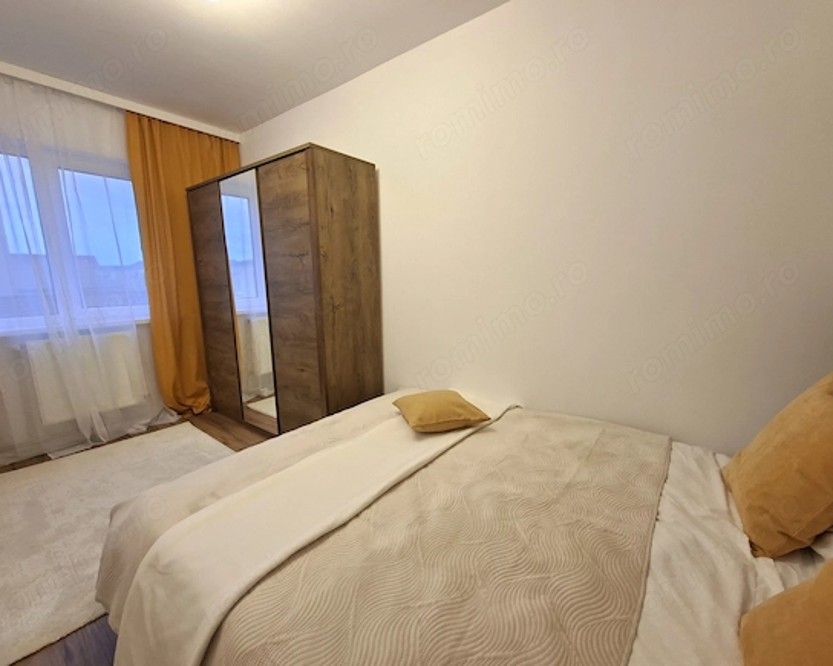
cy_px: 340
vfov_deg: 88.0
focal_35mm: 14
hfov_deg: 100.7
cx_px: 401
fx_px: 345
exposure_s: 1/30
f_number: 2.2
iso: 160
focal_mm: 1.74
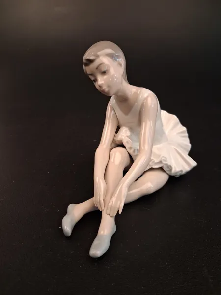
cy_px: 148
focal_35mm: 27
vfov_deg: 65.3
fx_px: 230
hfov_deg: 51.4
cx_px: 110
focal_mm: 4
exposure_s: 1/50
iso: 320
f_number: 1.8
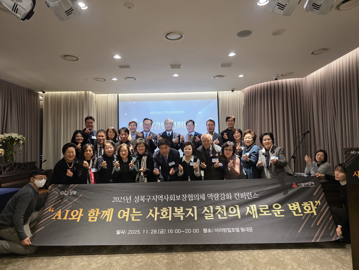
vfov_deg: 58.9
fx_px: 239
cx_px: 180
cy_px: 135
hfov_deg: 73.9
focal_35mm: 23
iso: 500
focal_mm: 6.3
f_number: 1.7
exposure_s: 1/120
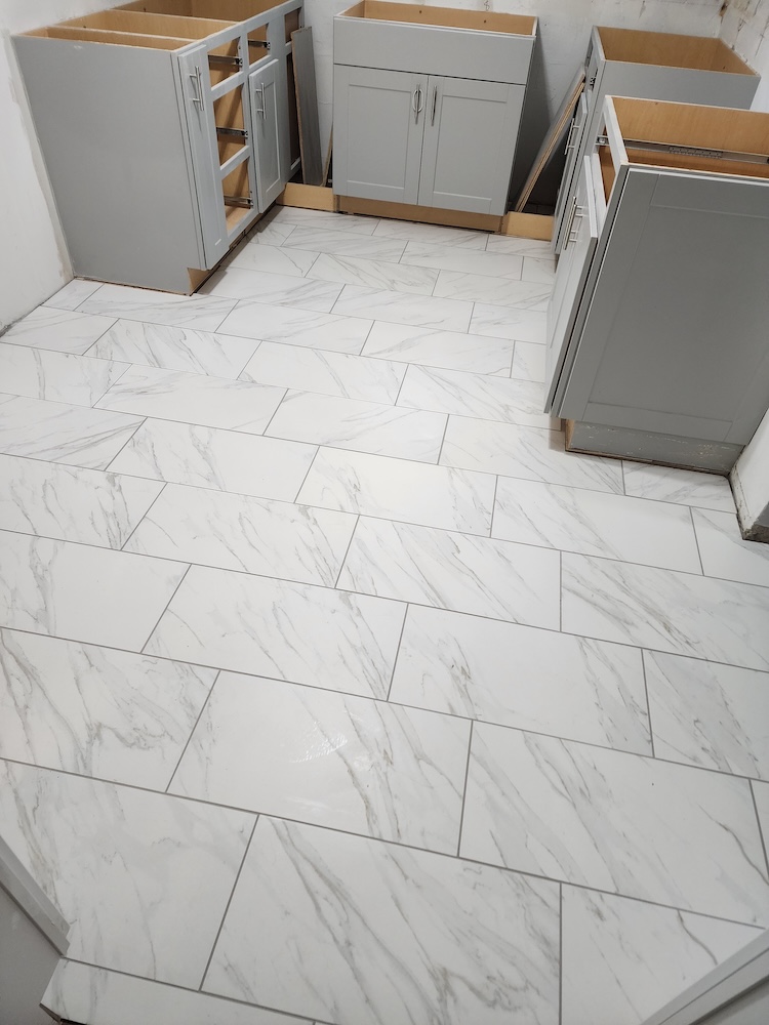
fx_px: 681
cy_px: 512
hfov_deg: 58.9
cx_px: 384
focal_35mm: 23
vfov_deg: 73.9
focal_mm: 6.4
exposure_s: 1/120
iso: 320
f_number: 1.8
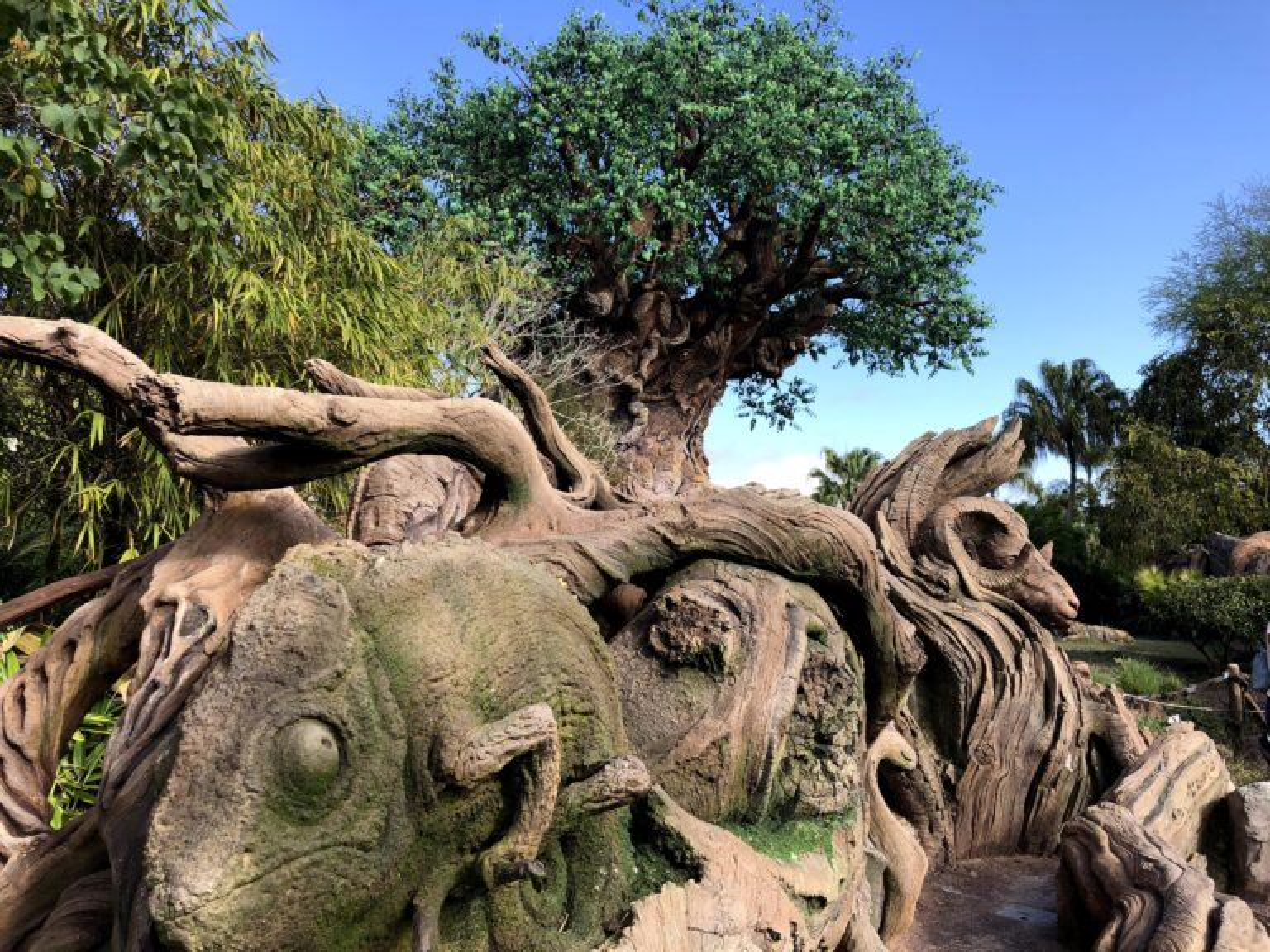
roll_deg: +0.4
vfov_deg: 49.7
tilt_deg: +7.6
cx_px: 635
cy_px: 476
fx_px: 1027
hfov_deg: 63.4
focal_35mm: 28
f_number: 1.8
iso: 20
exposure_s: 1/684
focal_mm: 4
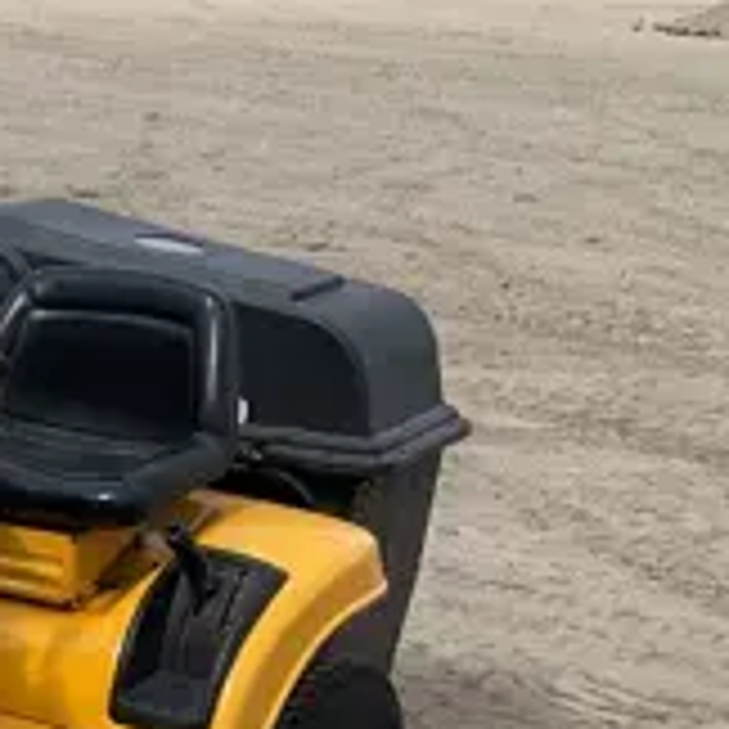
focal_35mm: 101
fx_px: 2406
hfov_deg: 16.3
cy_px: 742
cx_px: -225
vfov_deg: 16.8
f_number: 1.8
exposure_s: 1/1577
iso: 25
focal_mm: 3
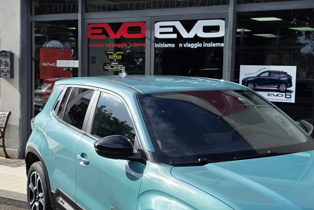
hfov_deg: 34.4
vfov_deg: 23.4
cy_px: 123
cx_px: 183
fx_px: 506
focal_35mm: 58
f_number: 1.7
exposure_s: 1/3483
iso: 80
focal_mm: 6.3
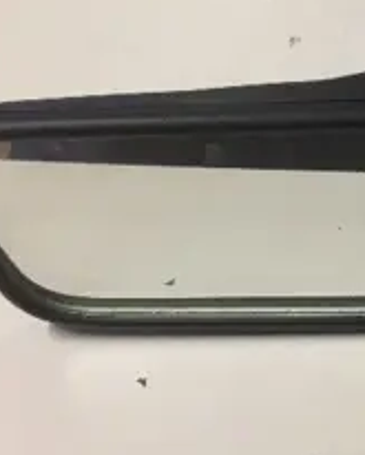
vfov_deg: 28.6
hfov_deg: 21.4
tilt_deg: -46.9
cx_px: 445
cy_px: 186
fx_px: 891
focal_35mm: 66
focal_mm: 4.15
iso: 250
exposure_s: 1/33
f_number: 2.2
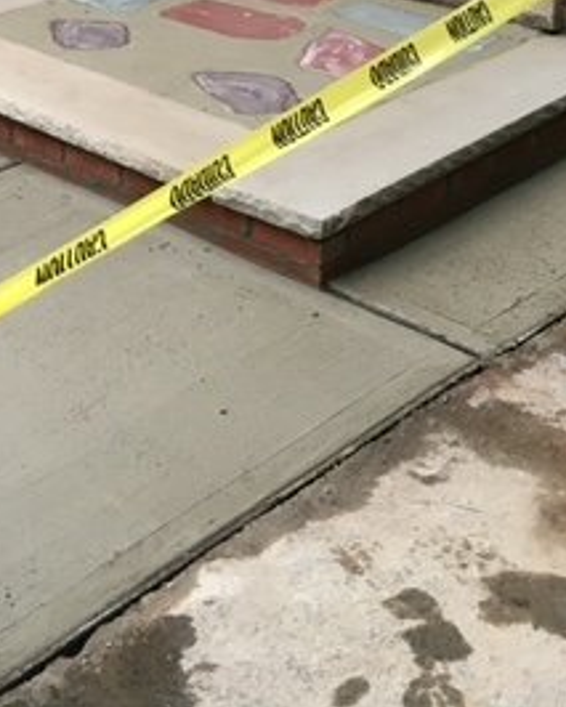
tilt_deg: -19.2
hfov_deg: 22.2
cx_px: 106
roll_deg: +0.4
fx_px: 1423
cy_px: 72
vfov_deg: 26.9
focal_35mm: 68
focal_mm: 4.15
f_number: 2.2
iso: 32
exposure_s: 1/40
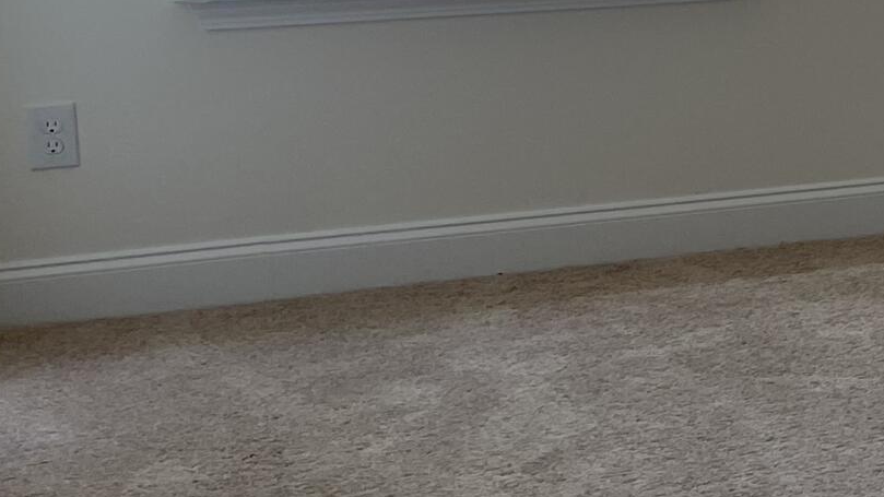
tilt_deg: -7.9
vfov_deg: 11.8
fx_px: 2367
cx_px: 1508
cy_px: -69
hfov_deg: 17.7
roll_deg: -0.8
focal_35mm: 101
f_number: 1.6
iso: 80
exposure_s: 1/120
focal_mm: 5.1
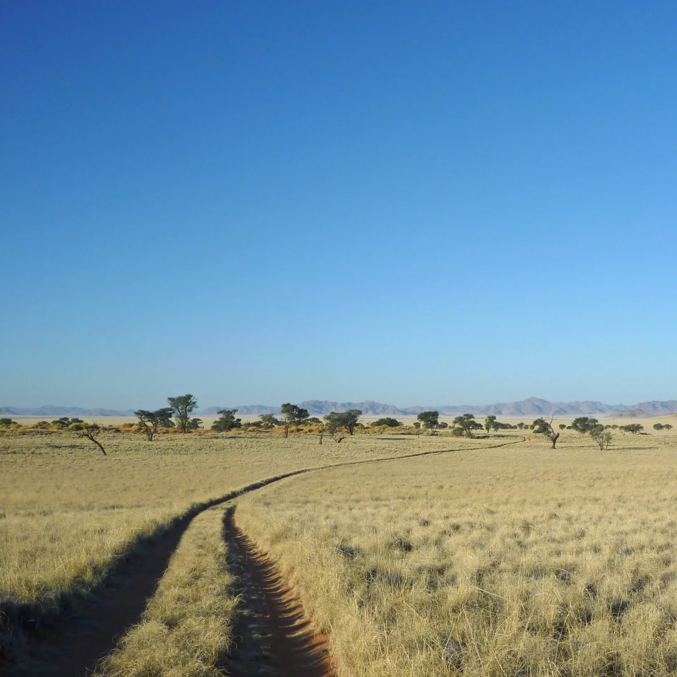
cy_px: 339
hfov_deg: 37.2
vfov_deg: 37.6
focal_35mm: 45
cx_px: 452
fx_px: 996
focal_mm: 6.8
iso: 80
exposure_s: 1/1000
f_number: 4
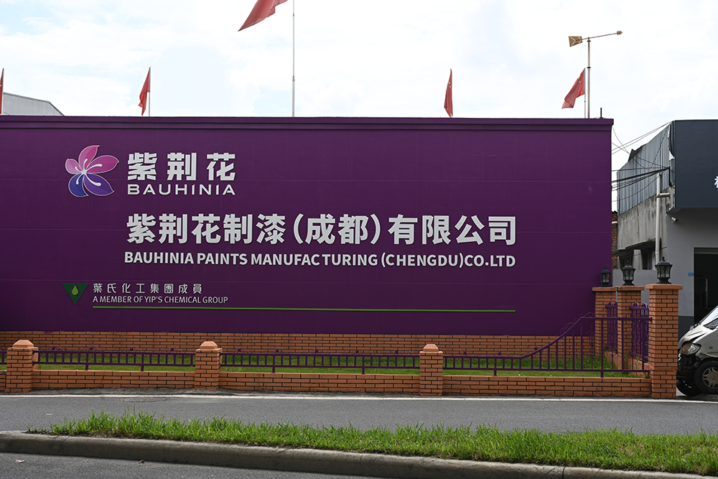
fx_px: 997
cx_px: 359
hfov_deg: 39.6
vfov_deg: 27.0
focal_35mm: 50
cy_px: 240
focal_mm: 50
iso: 160
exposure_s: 1/250
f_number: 9
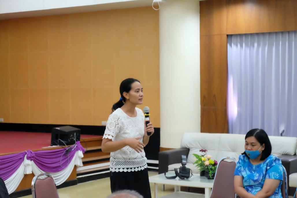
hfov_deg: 27.0
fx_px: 619
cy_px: 99
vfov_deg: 18.2
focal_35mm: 75
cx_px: 148
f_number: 5.6
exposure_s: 1/125
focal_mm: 50
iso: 6400
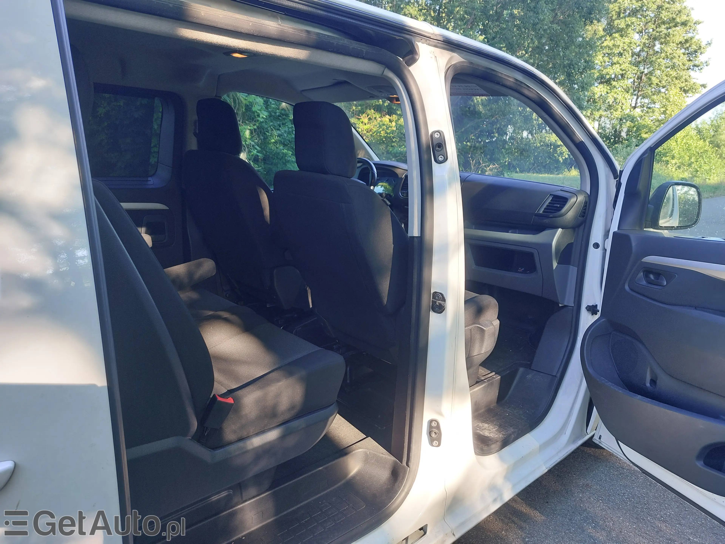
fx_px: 524
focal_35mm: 25
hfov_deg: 69.4
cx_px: 362
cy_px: 272
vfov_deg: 54.9
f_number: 1.8
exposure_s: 1/50
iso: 32
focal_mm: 5.23
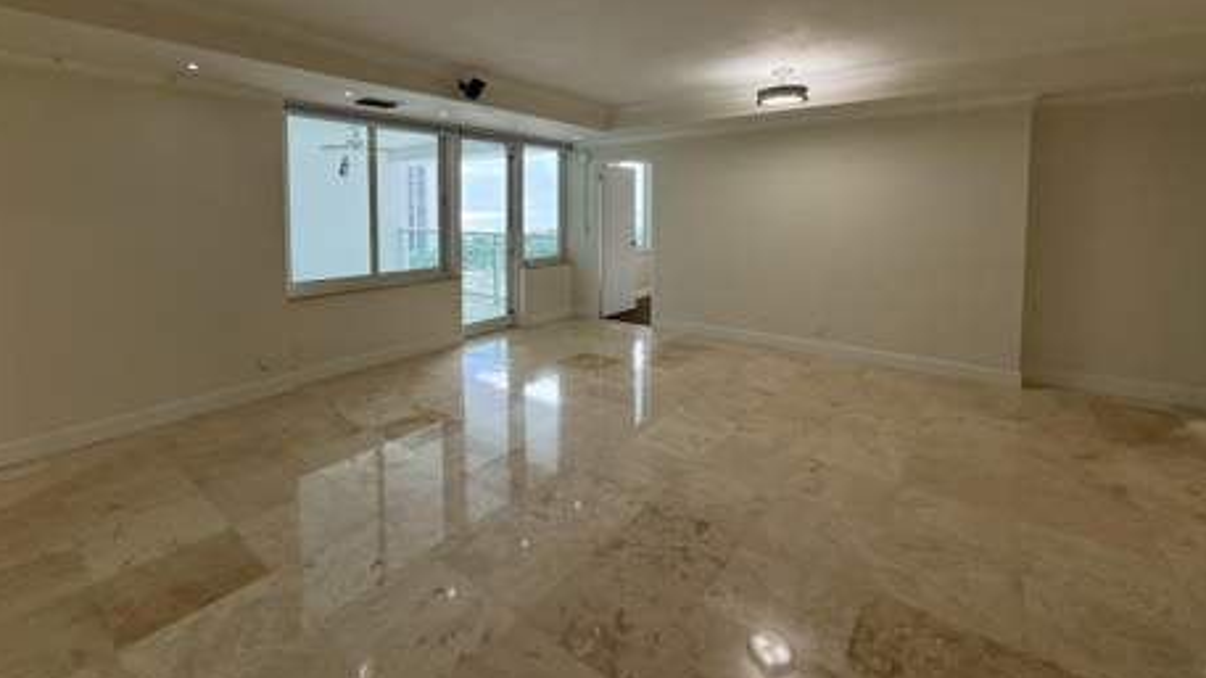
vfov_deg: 65.6
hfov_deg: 99.3
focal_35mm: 16
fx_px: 512
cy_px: 236
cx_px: 578
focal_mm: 2.22
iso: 100
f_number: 2.2
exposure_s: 1/120
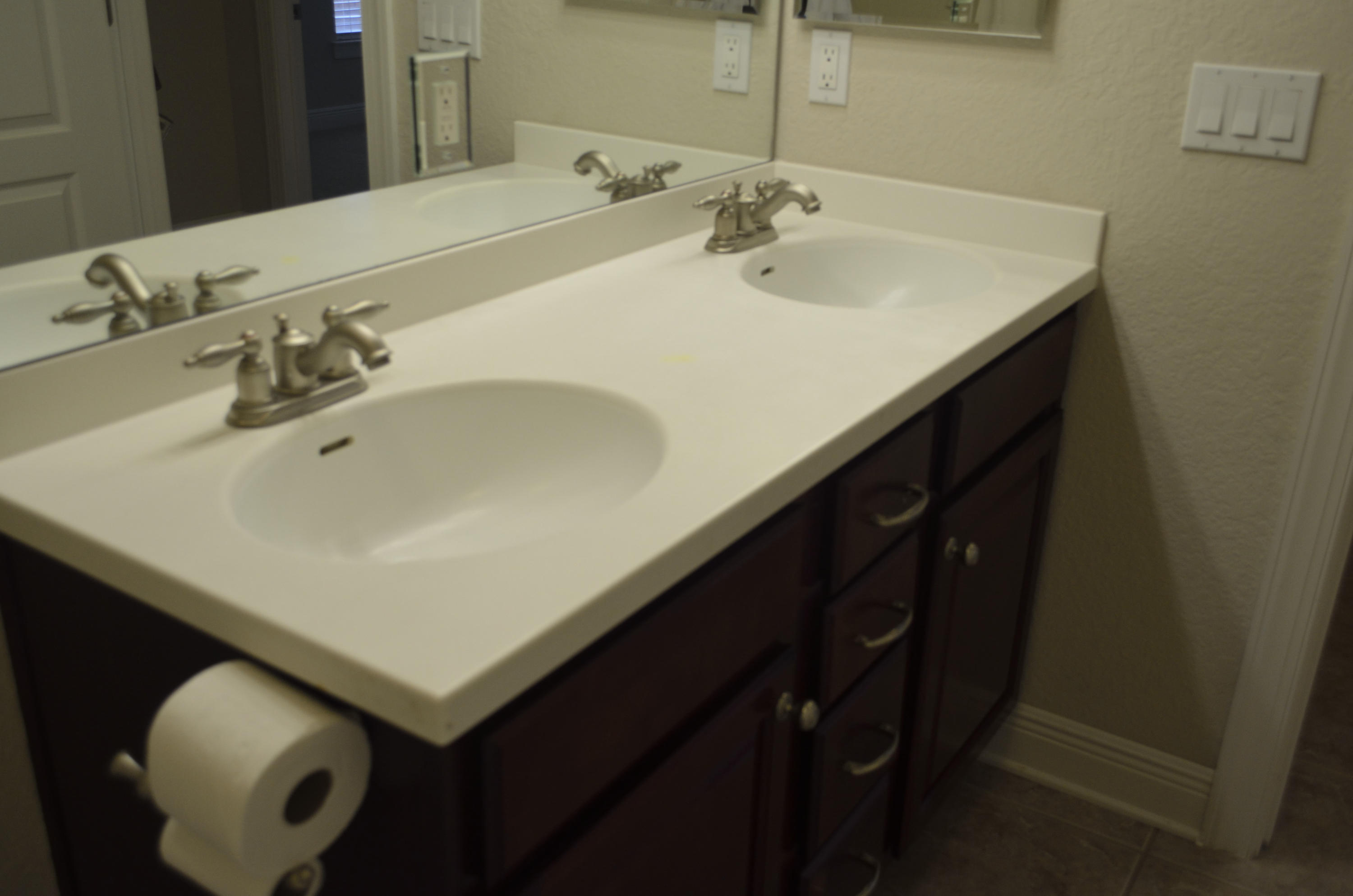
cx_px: 676
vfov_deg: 39.8
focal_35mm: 33
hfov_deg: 57.3
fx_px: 1238
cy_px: 448
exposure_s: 1/100
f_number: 5
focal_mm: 22
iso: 400
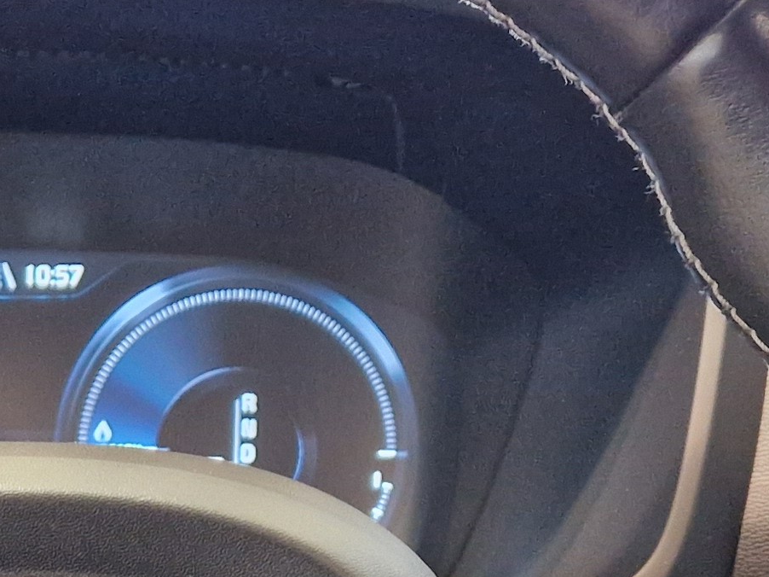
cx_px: -42
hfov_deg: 18.6
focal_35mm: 102
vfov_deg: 13.7
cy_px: 855
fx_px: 2265
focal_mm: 5.4
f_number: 1.8
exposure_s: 1/100
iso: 800
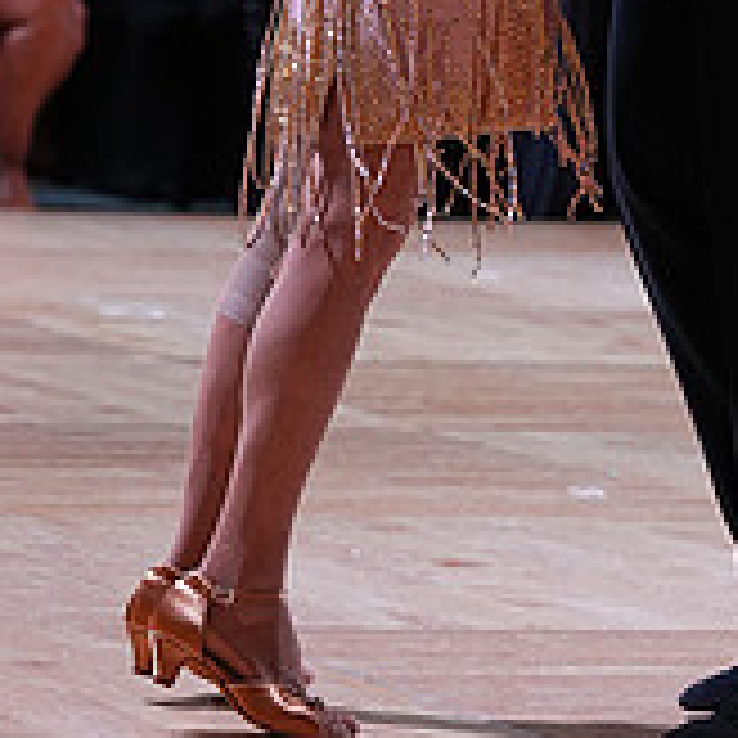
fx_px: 7091
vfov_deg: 5.9
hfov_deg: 5.9
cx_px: 646
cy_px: -270
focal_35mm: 294
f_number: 4
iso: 1000
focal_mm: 98
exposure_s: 1/250
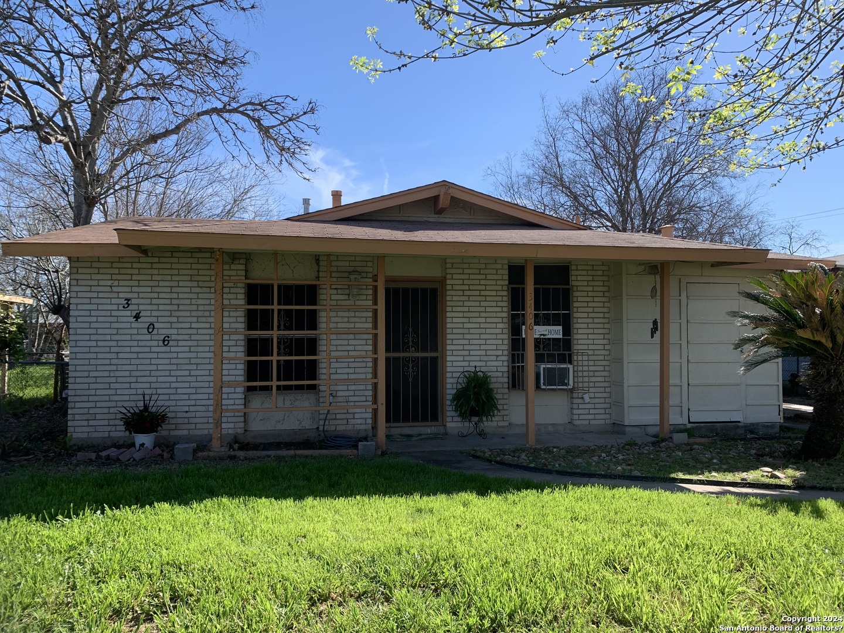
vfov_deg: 53.1
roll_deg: +0.3
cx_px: 422
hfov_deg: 67.3
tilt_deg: +1.5
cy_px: 316
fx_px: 634
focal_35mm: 26
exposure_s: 1/1250
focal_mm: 4.25
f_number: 1.8
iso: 25
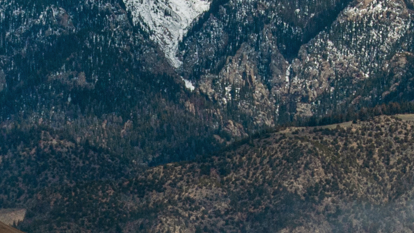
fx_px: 5324
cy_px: 352
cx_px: 44
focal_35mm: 485
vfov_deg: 2.5
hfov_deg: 4.4
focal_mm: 70
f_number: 13
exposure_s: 1/400
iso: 200
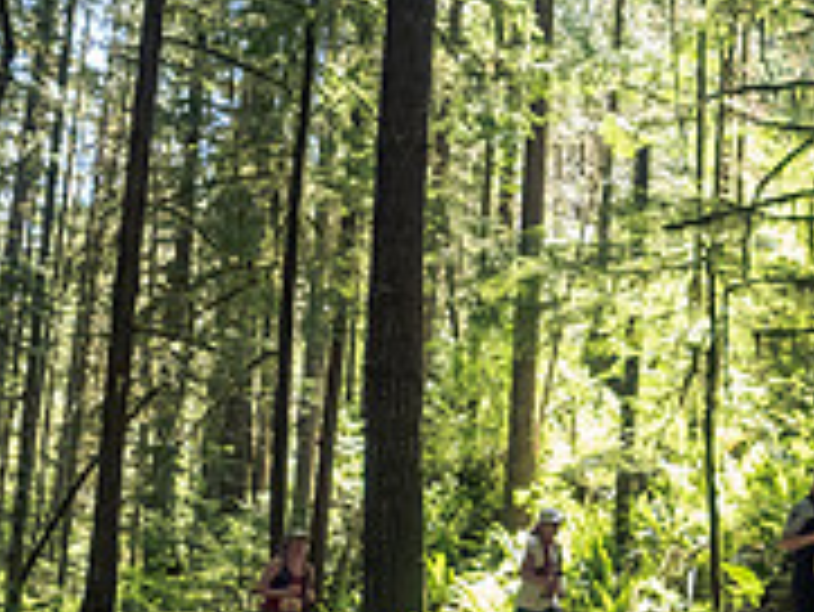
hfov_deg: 22.3
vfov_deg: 18.0
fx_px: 1930
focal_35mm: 82
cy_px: 358
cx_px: 935
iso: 2000
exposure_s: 1/1000
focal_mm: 12
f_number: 2.8
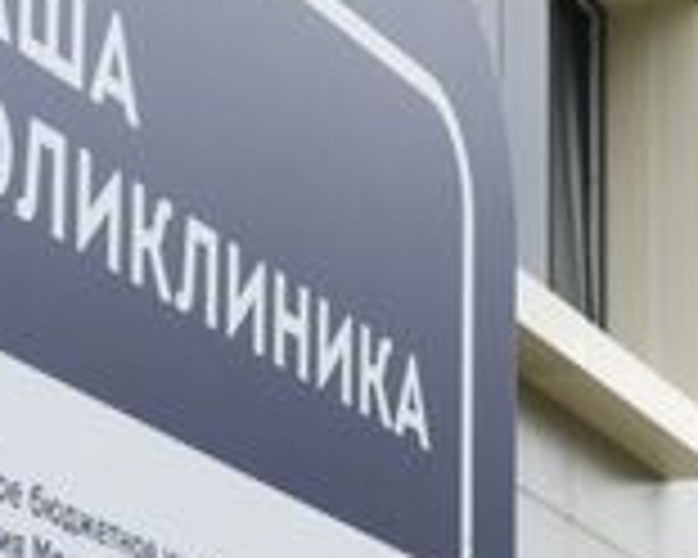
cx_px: 570
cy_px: 801
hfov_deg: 11.1
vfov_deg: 8.7
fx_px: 3595
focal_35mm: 174
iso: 1600
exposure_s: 1/125
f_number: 20
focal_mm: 41
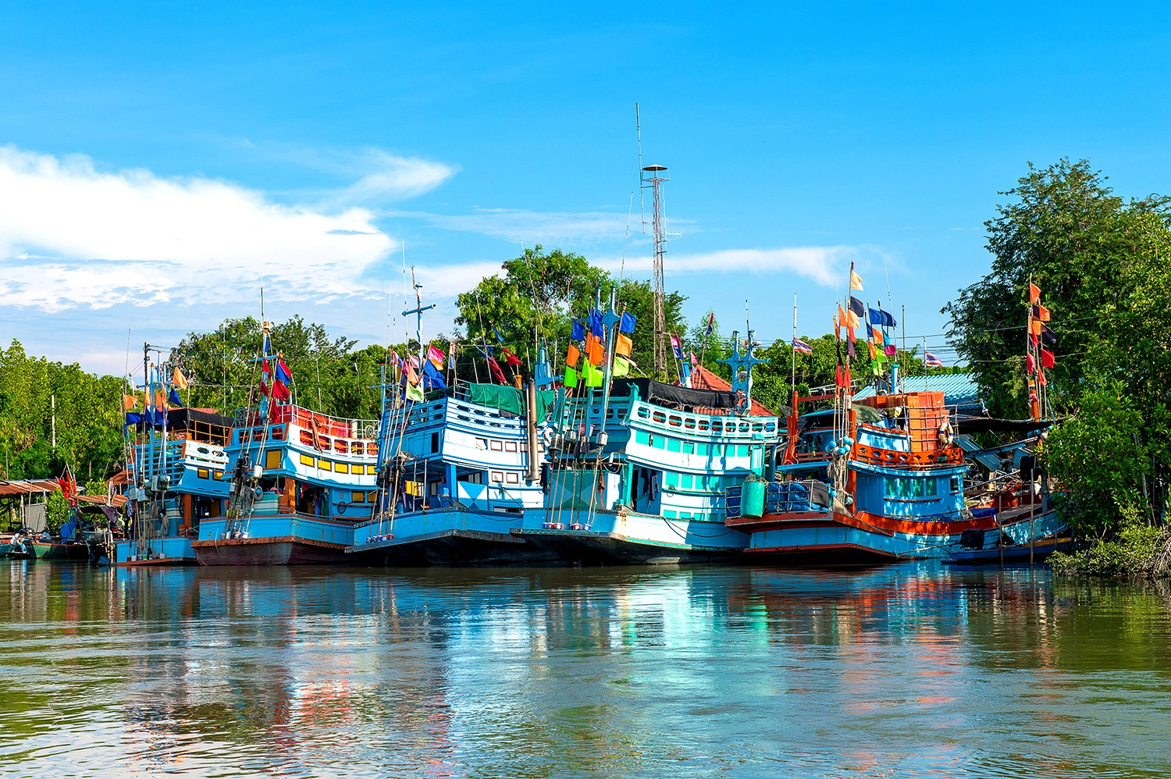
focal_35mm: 66
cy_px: 390
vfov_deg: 20.6
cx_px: 586
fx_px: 2145
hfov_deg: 30.5
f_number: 11
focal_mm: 66
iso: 200
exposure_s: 1/320
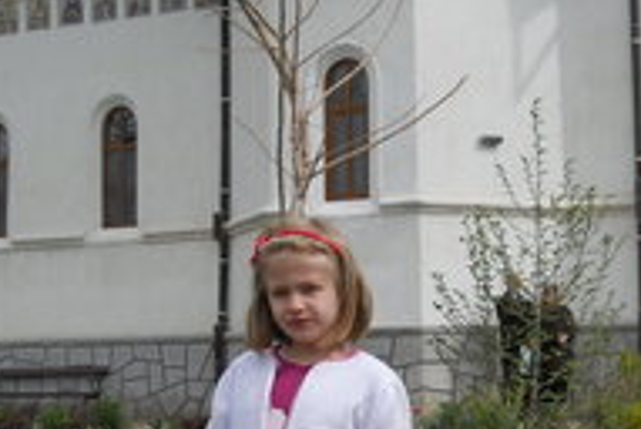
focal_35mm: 78
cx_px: 349
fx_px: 1391
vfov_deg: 17.5
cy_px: 297
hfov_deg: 25.9
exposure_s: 1/320
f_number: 5.5
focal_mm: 6.72
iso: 80
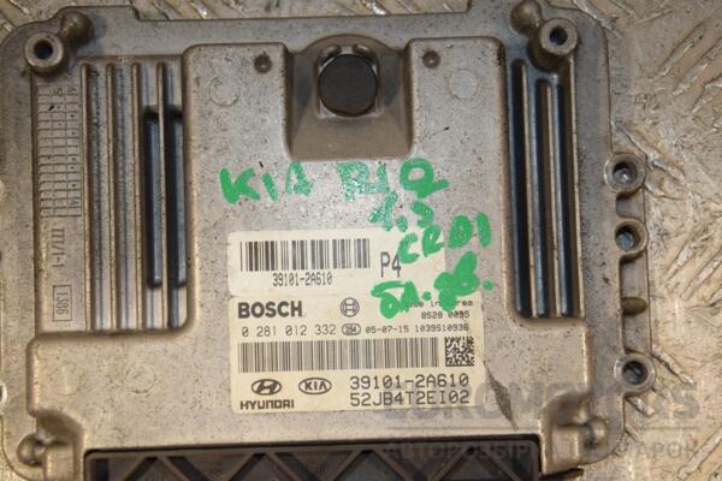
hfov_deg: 28.1
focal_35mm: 72
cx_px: 361
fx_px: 1444
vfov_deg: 18.9
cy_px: 240
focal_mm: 48
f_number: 7.1
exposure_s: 1/200
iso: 800
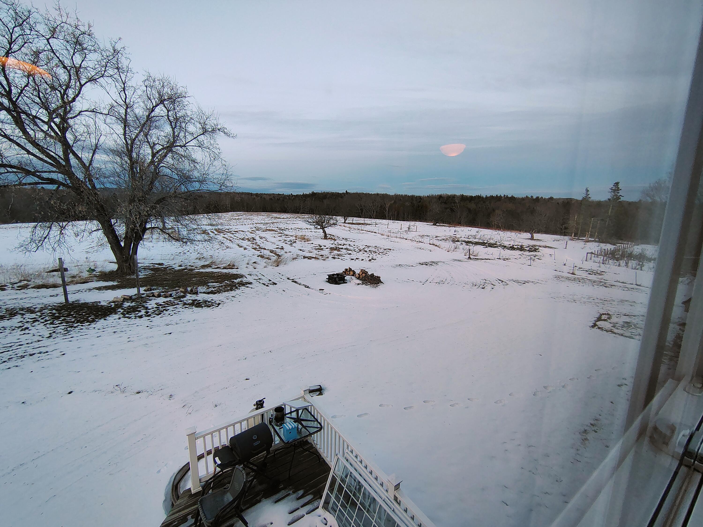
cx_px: 352
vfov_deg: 78.1
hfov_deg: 94.5
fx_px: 325
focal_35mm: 16
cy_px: 264
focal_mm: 2.13
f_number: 2.2
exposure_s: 1/30
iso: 362
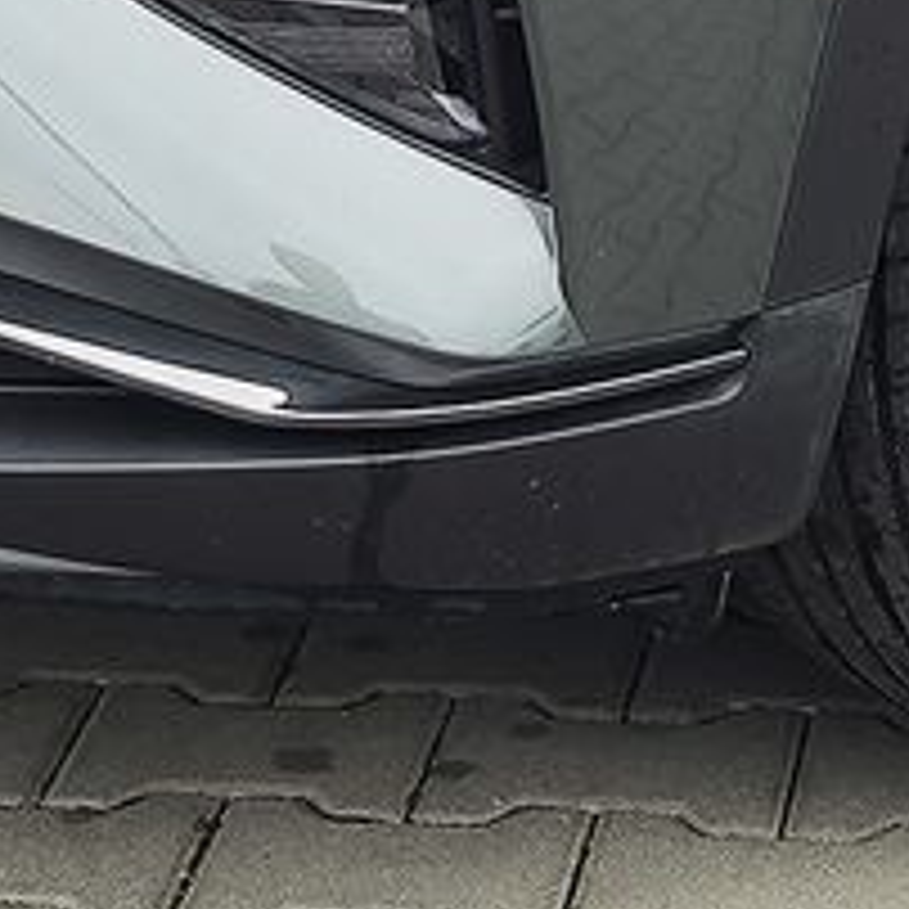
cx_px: 810
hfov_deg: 14.3
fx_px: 3595
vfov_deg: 13.4
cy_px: -562
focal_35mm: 121
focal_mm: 7.01
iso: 50
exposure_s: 1/136
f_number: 1.69
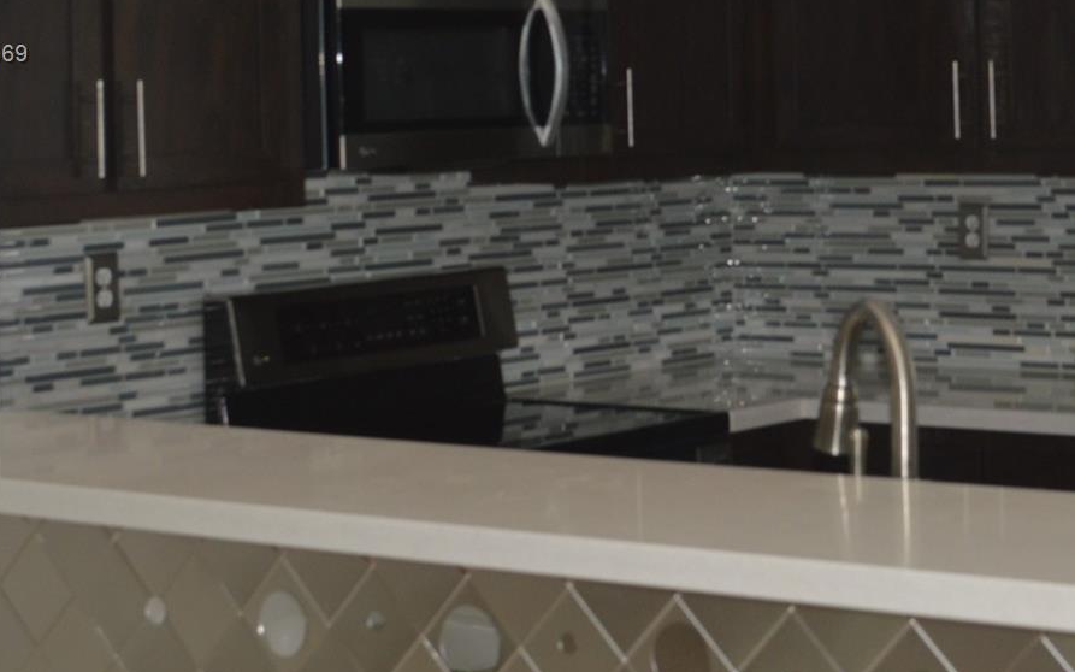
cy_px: 56
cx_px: 801
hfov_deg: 22.1
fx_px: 2724
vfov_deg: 13.9
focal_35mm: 93
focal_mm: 34
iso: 500
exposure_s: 1/60
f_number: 8
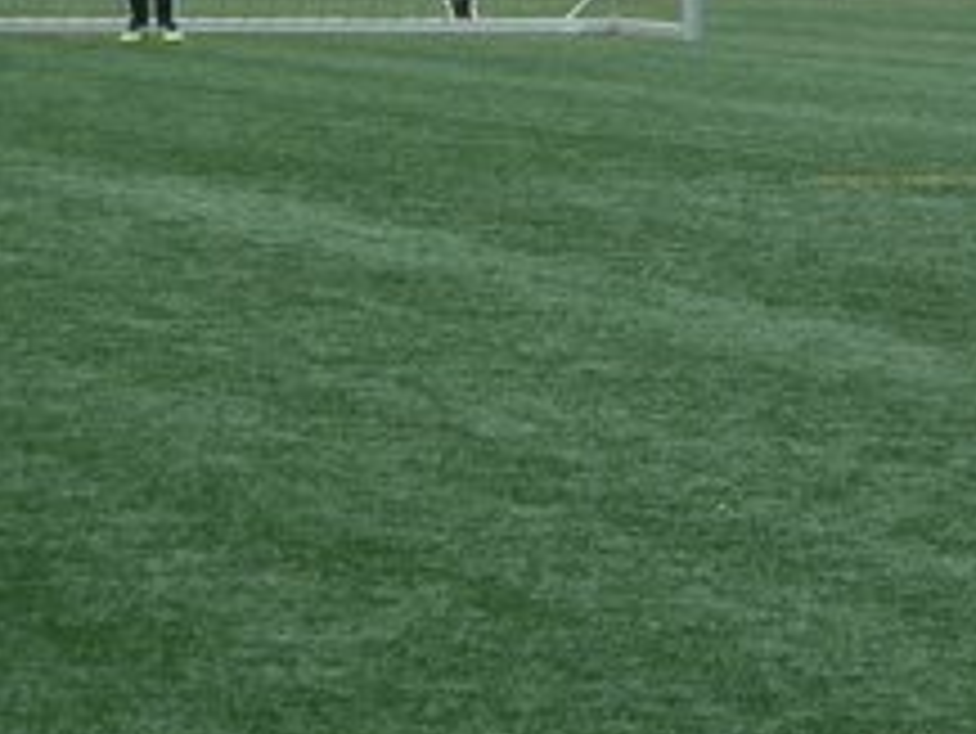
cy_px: -322
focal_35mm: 383
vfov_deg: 3.9
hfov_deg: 5.2
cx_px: 1097
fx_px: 10805
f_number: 4.4
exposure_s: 1/160
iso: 80
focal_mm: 19.5
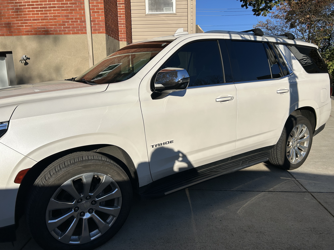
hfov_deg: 67.3
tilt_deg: -10.7
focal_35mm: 26
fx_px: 251
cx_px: 167
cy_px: 125
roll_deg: +2.0
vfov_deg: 53.1
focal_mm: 5.7
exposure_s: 1/8000
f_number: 1.5
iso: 50
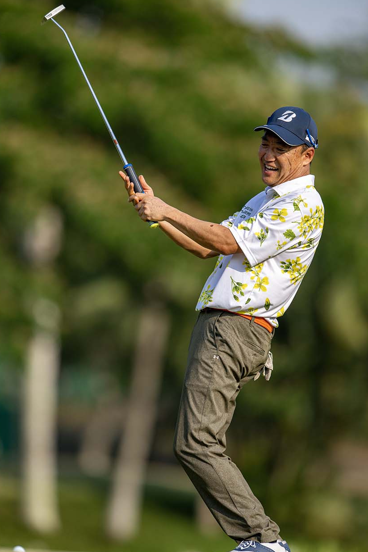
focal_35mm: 466
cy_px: 279
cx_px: 173
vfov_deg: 4.4
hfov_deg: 3.0
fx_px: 7145
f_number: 2.8
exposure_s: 1/2500
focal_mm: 400
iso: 200
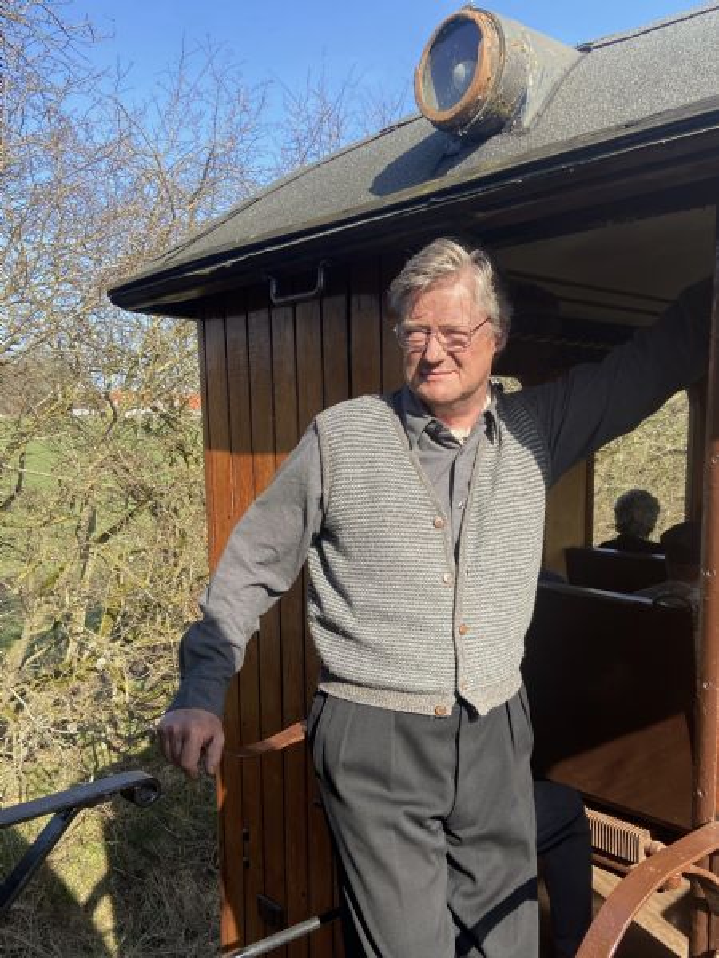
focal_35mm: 26
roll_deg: -0.2
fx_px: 720
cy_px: 479
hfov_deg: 53.1
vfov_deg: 67.3
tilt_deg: -8.1
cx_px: 360
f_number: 1.8
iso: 32
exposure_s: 1/890
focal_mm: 4.25
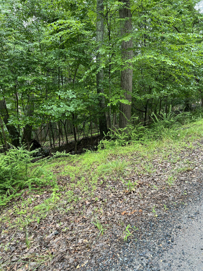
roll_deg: +2.9
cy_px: 136
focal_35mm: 26
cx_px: 102
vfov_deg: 67.3
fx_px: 203
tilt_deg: -13.0
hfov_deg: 53.1
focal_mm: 5.7
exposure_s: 1/246
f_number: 1.5
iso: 40
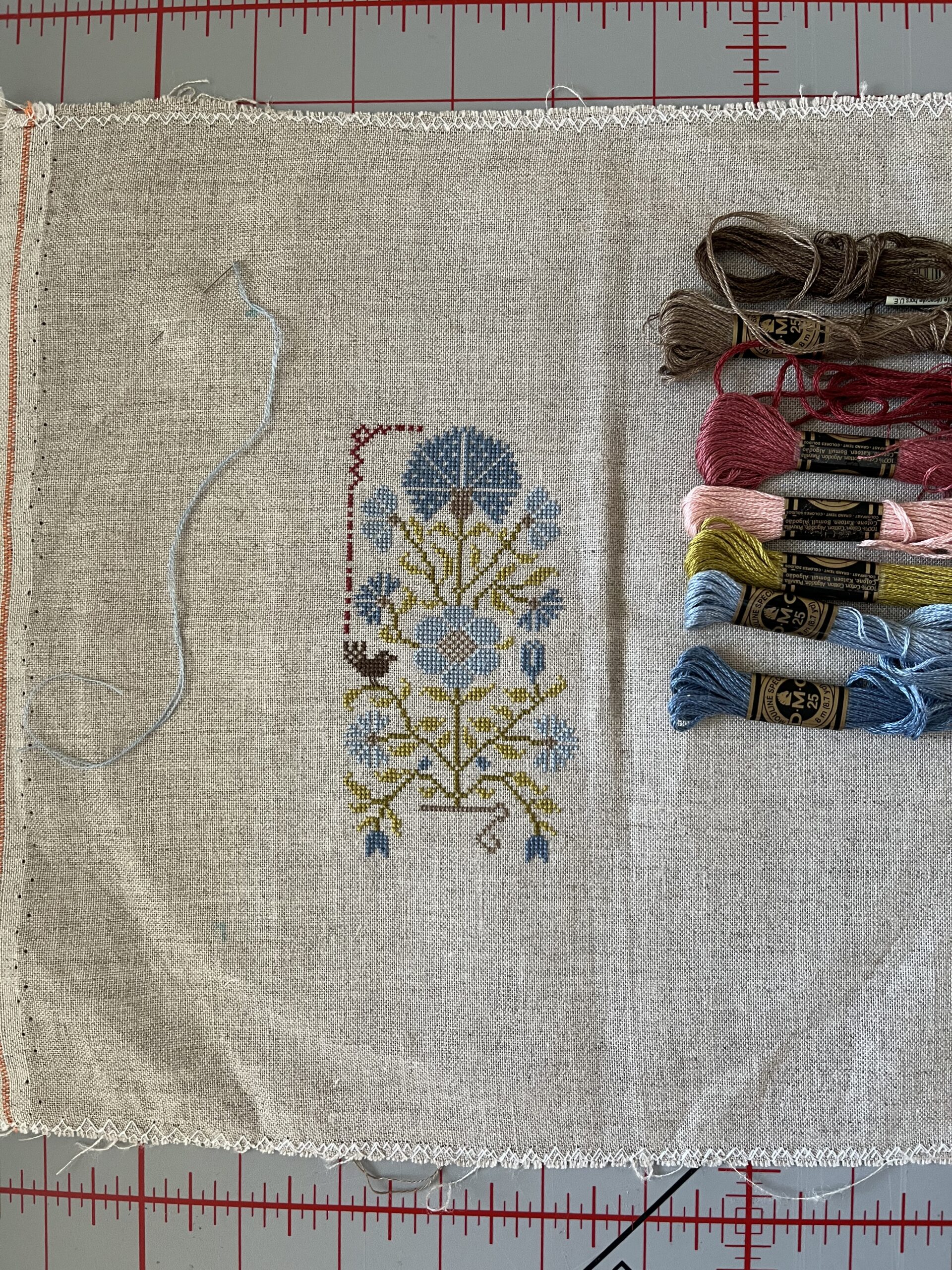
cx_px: 476
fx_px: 953
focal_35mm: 26
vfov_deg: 67.3
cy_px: 635
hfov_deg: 53.1
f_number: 1.6
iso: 125
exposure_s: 1/60
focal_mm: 5.1
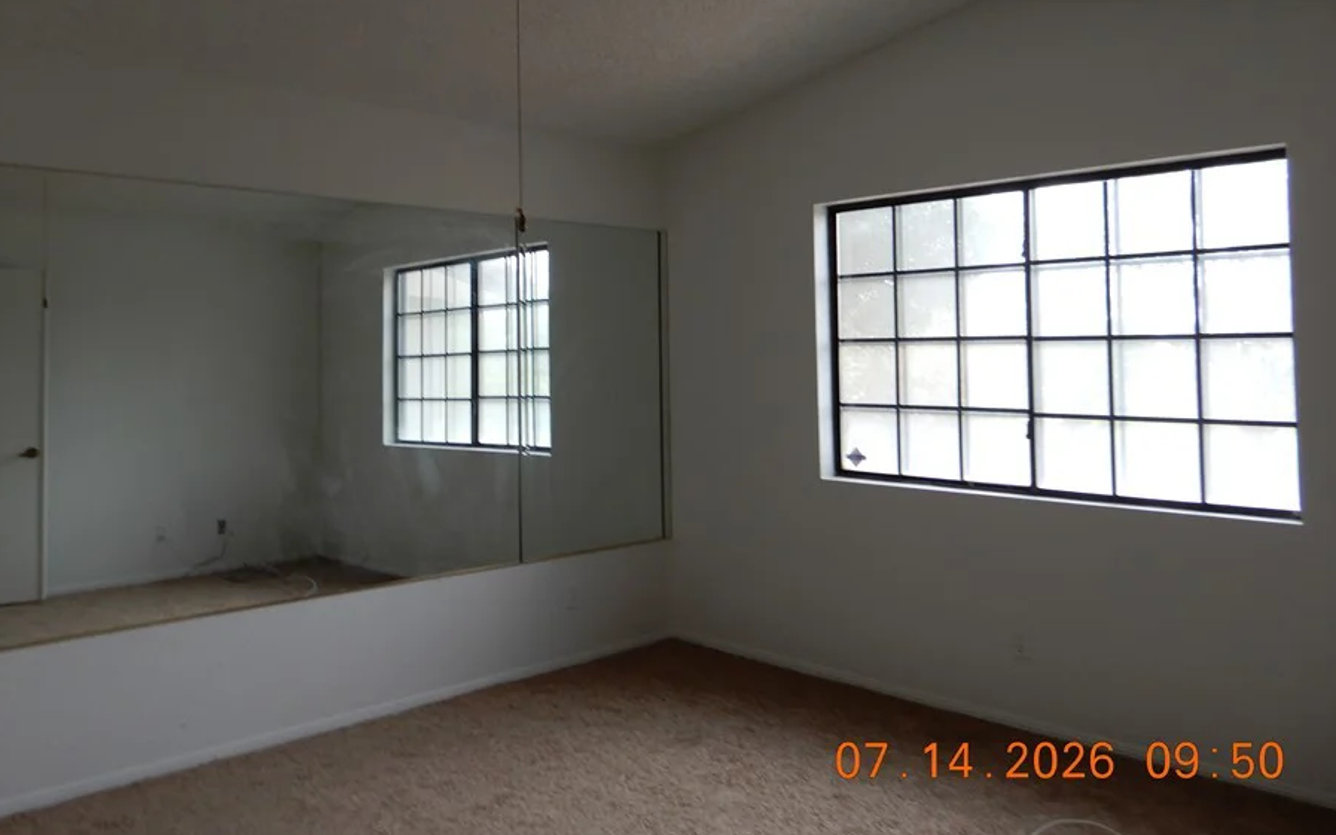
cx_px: 588
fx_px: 1056
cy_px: 308
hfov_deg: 64.4
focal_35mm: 29
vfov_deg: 42.8
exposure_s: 1/30
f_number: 3.4
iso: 110
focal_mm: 4.3
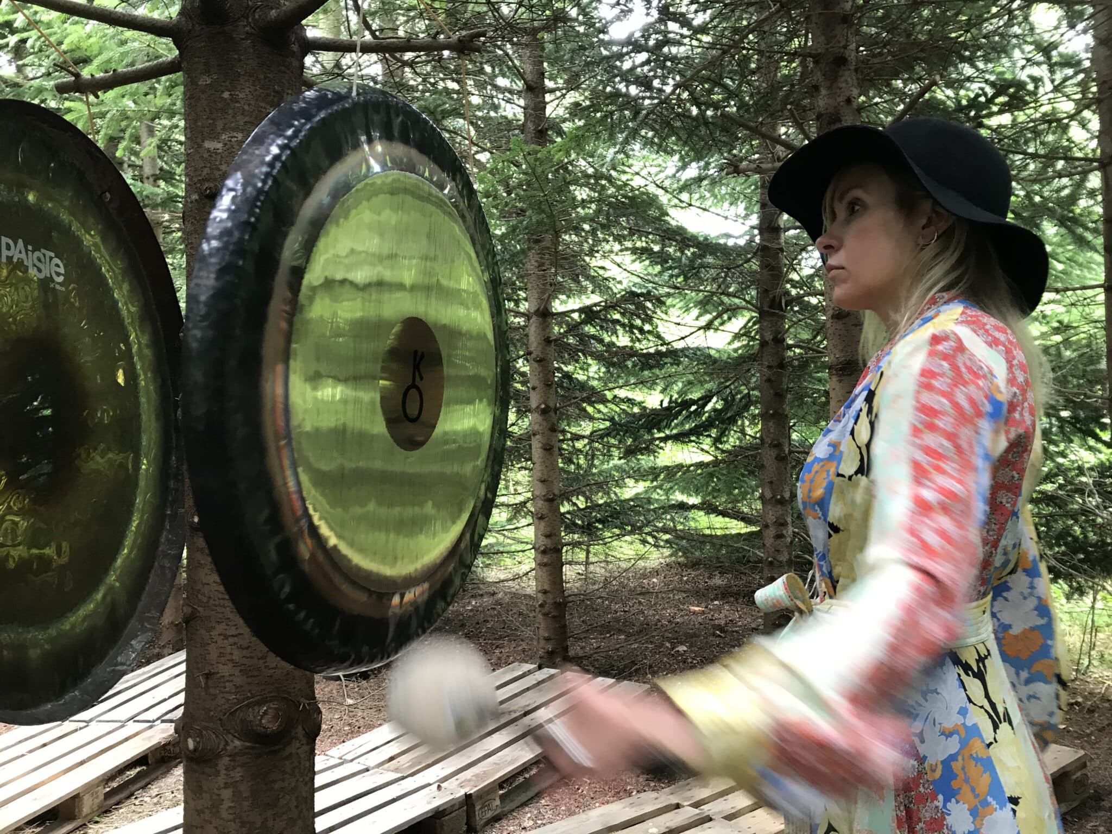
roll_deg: +3.0
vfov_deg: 49.7
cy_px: 417
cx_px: 556
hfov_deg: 63.4
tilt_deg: +2.9
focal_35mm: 28
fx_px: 899
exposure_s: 1/15
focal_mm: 3.99
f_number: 1.8
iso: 50
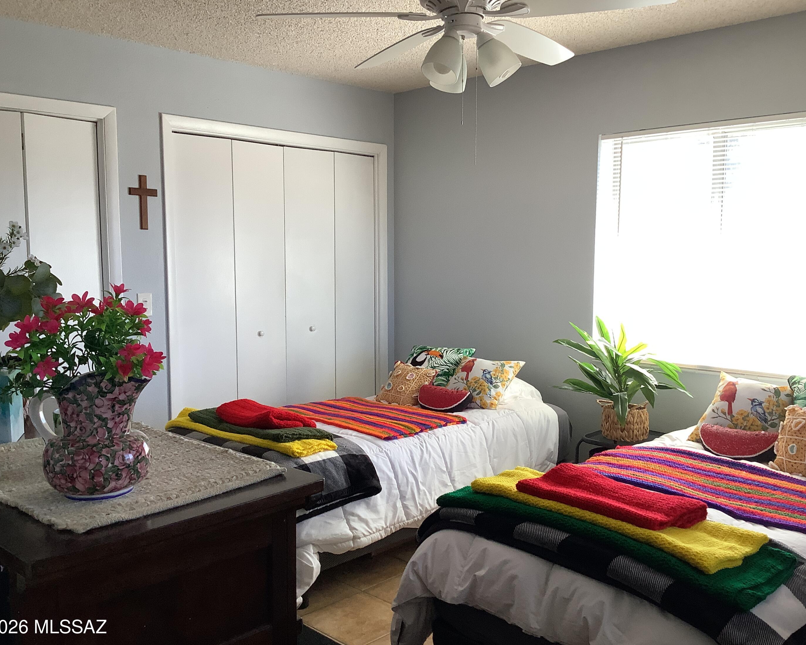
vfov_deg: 44.5
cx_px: 412
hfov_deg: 54.2
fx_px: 787
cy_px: 327
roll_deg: +0.6
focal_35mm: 33
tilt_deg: -5.4
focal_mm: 3.3
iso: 80
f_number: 2.4
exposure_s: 1/120
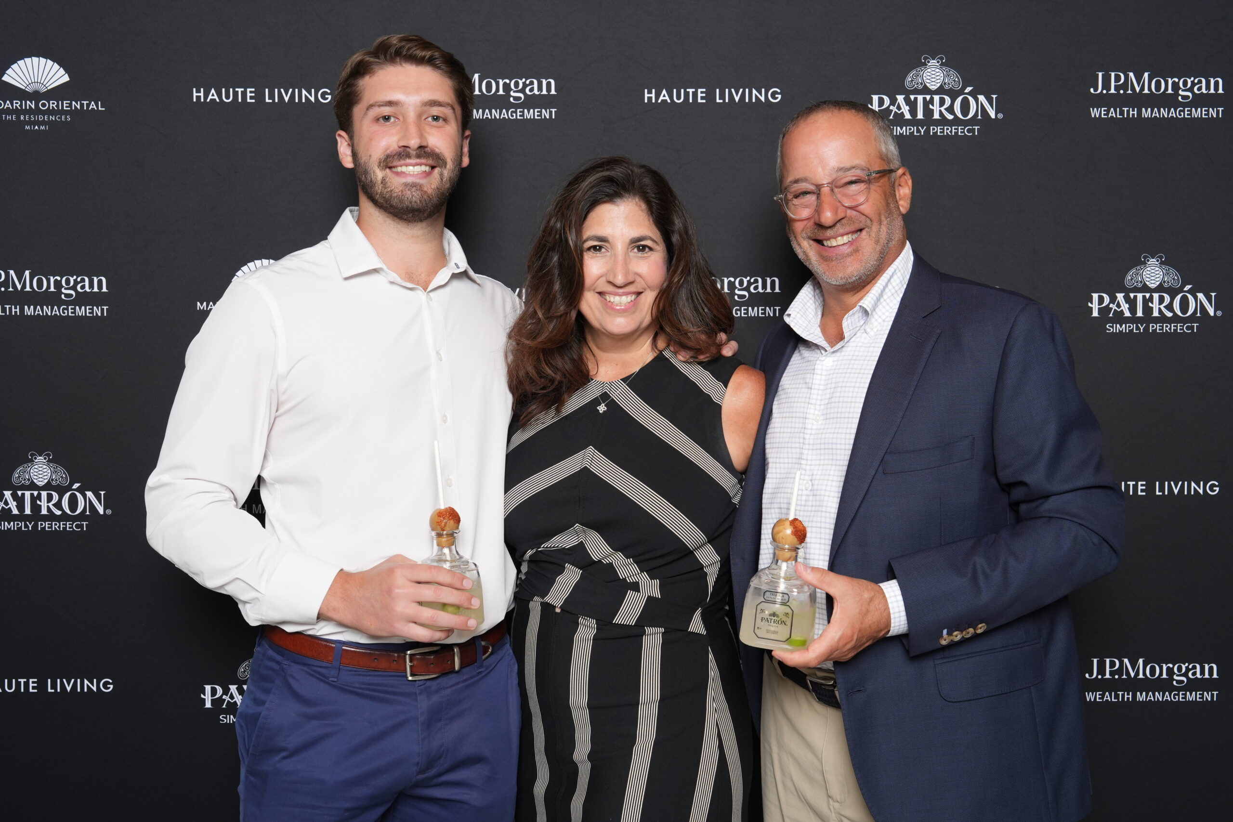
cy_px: 411
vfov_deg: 31.9
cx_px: 616
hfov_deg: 46.4
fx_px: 1438
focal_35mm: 42
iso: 800
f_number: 8
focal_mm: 42
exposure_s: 1/200
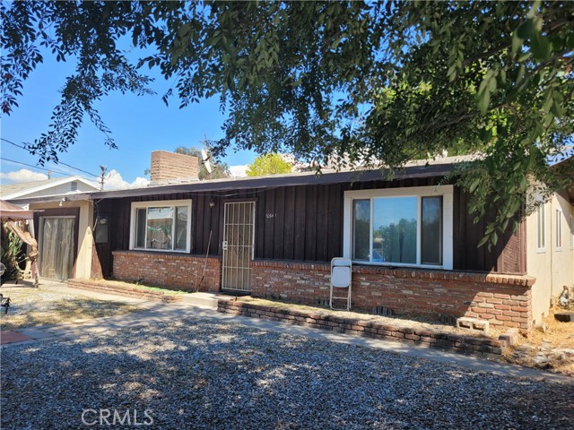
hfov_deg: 67.3
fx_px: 431
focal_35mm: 26
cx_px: 287
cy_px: 215
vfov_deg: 53.1
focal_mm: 5.4
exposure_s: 1/861
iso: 40
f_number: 1.8
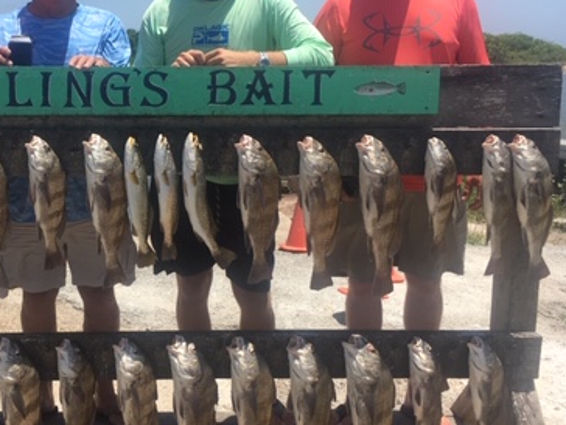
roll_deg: +0.7
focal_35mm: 51
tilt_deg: -9.0
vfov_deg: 28.5
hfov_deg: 36.2
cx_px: 109
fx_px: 834
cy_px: 184
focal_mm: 4.15
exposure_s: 1/1374
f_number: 2.2
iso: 25
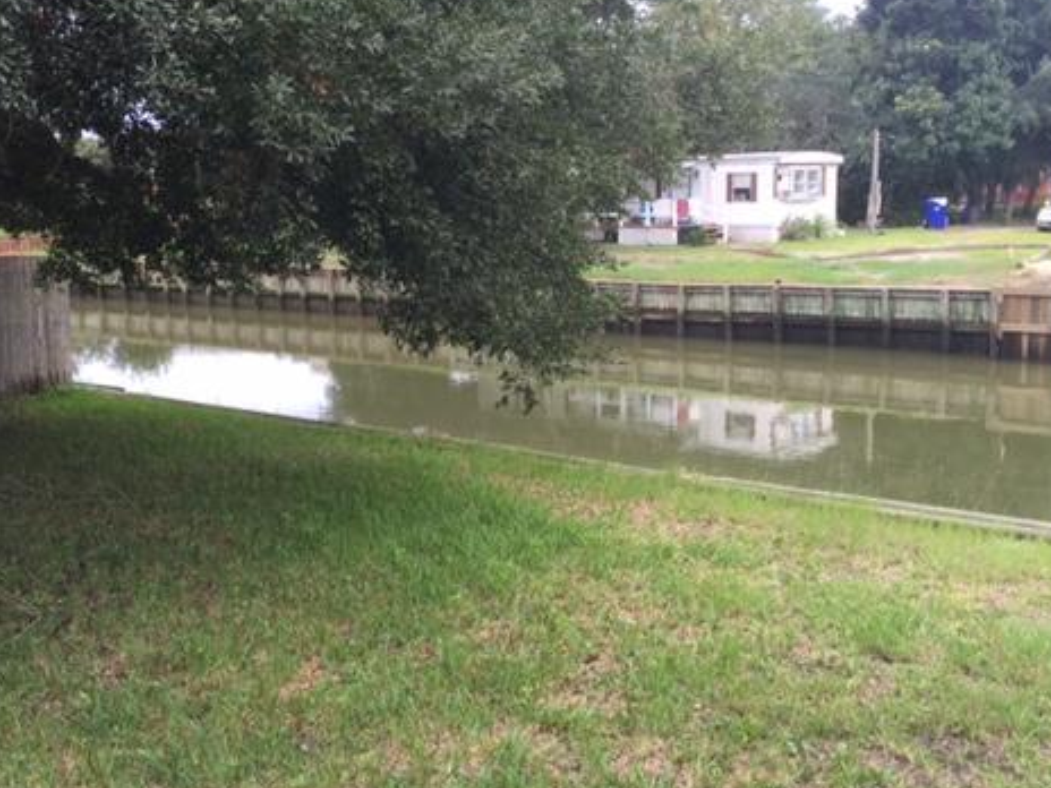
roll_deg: +1.4
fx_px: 1214
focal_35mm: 40
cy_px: 401
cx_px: 460
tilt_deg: -9.6
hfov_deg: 46.7
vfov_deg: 36.0
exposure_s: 1/319
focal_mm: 4.15
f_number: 2.2
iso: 32
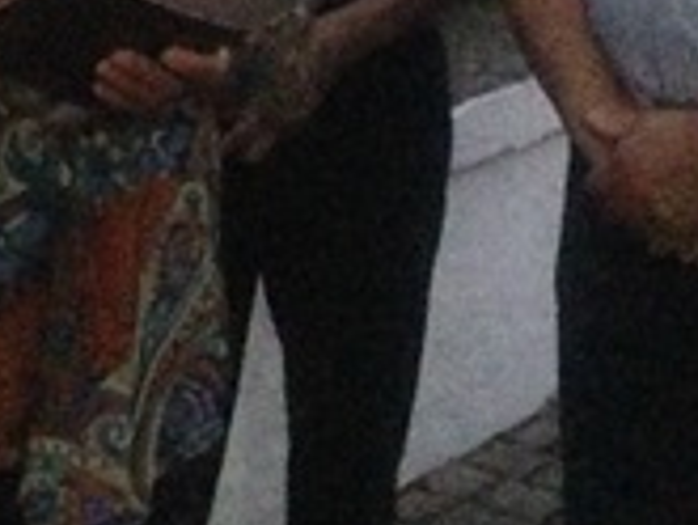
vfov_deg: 11.2
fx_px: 2583
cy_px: -250
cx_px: 275
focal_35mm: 128
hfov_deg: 15.4
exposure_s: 1/15
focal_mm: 4.13
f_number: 2.4
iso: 1600
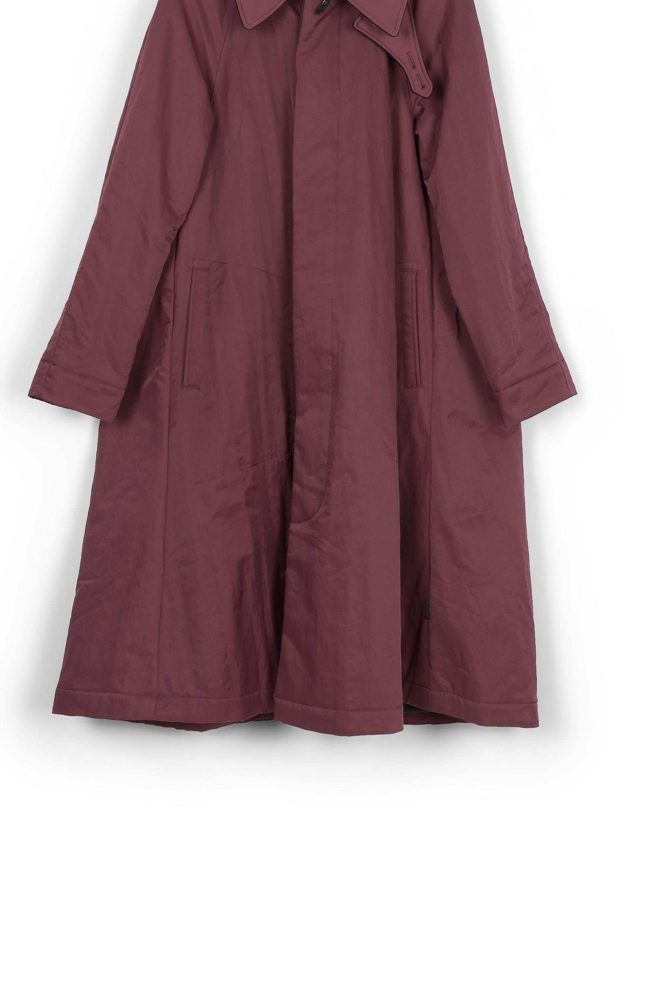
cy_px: 378
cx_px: 316
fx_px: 1632
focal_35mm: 59
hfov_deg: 23.0
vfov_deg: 33.8
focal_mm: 38
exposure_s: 1/125
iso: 100
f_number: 11
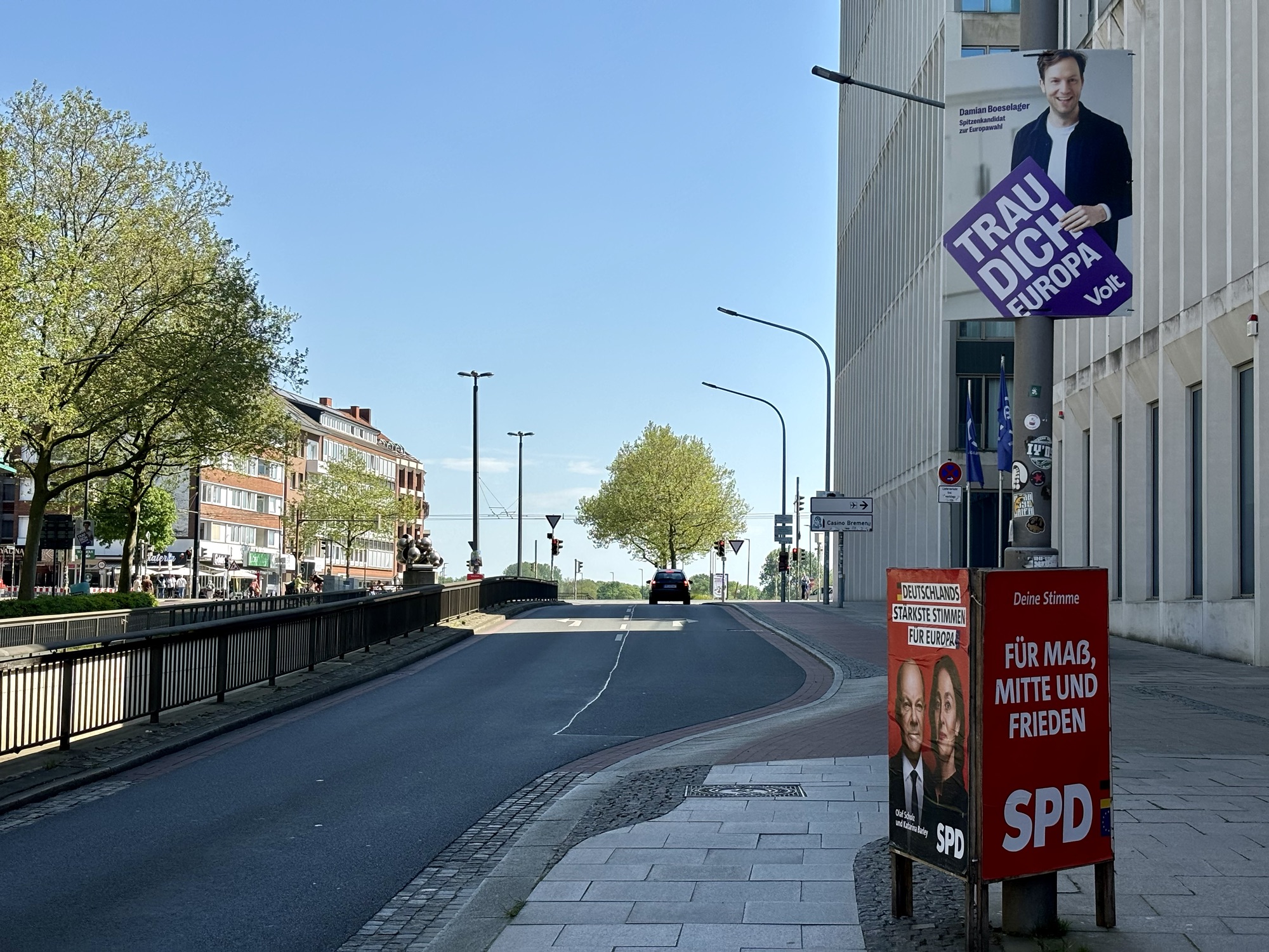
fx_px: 1906
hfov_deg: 36.8
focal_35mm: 52
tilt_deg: +2.7
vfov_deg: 28.0
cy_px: 476
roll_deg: -1.3
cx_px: 634
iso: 32
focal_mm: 5.96
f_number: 1.6
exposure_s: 1/2242
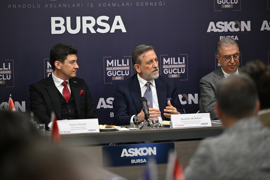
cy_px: 90
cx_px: 135
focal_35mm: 150
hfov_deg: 13.7
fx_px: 1125
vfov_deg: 9.1
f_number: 2.8
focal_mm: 150
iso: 2500
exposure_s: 1/320
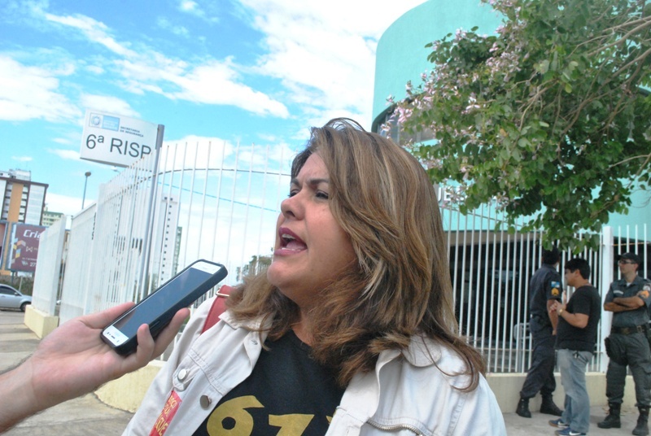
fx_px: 543
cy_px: 218
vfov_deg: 43.7
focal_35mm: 30
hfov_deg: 61.9
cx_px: 326
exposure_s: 1/1000
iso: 1600
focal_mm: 20
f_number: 9
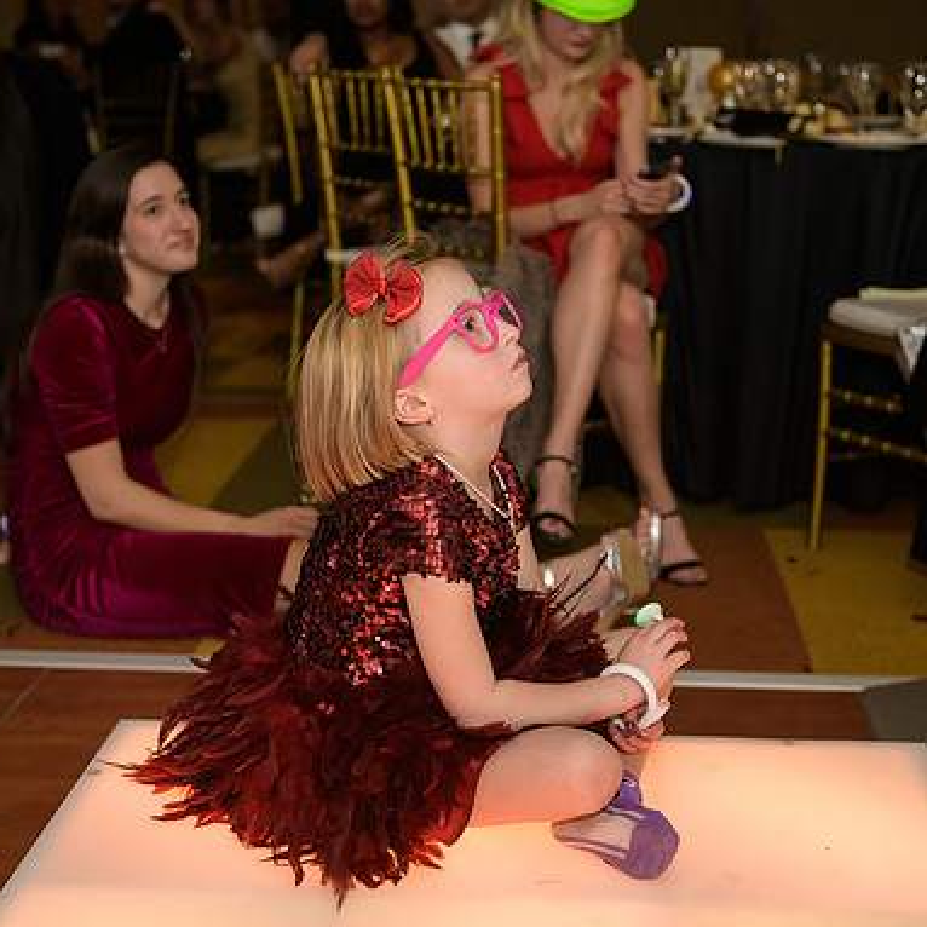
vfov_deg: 29.6
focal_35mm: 58
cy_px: 466
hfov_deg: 29.5
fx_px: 1757
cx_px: 547
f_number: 3.2
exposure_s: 1/125
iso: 1600
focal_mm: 45
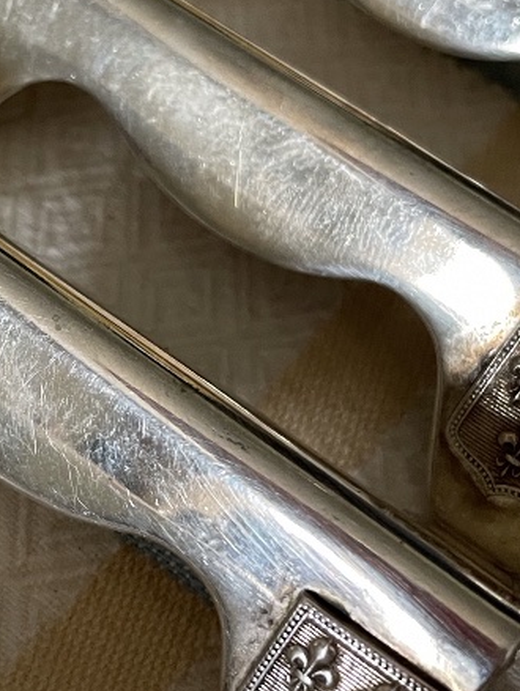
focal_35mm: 71
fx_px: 1420
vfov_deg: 27.4
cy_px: 346
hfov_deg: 20.1
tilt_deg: -55.7
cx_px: -5
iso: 250
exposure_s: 1/60
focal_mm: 4.2
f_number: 1.6
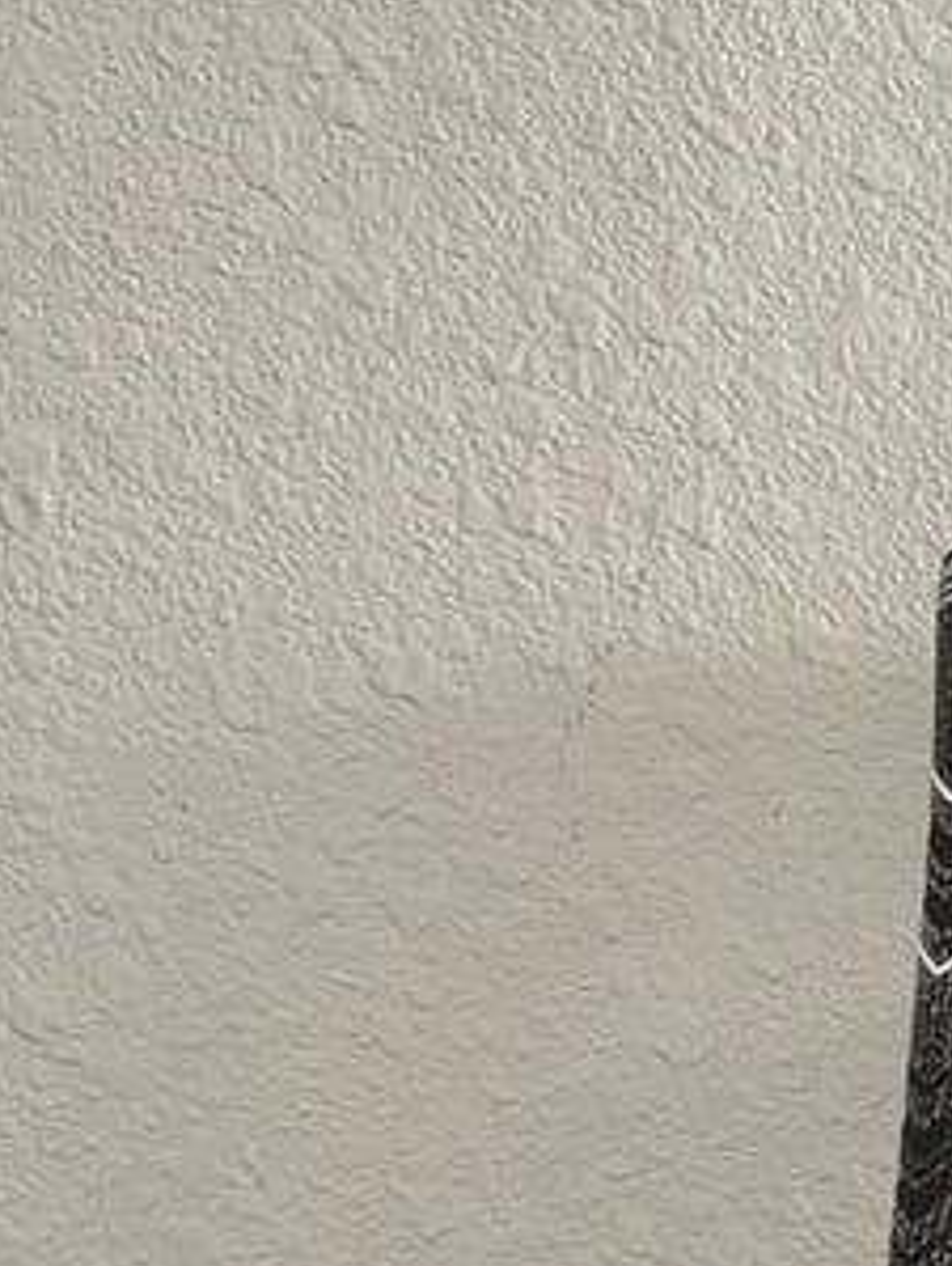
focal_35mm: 82
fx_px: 3000
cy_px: 1399
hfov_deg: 16.3
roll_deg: +2.7
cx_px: 1468
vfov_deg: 22.4
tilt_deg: -3.8
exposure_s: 1/40
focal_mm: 6.76
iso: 64
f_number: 1.78
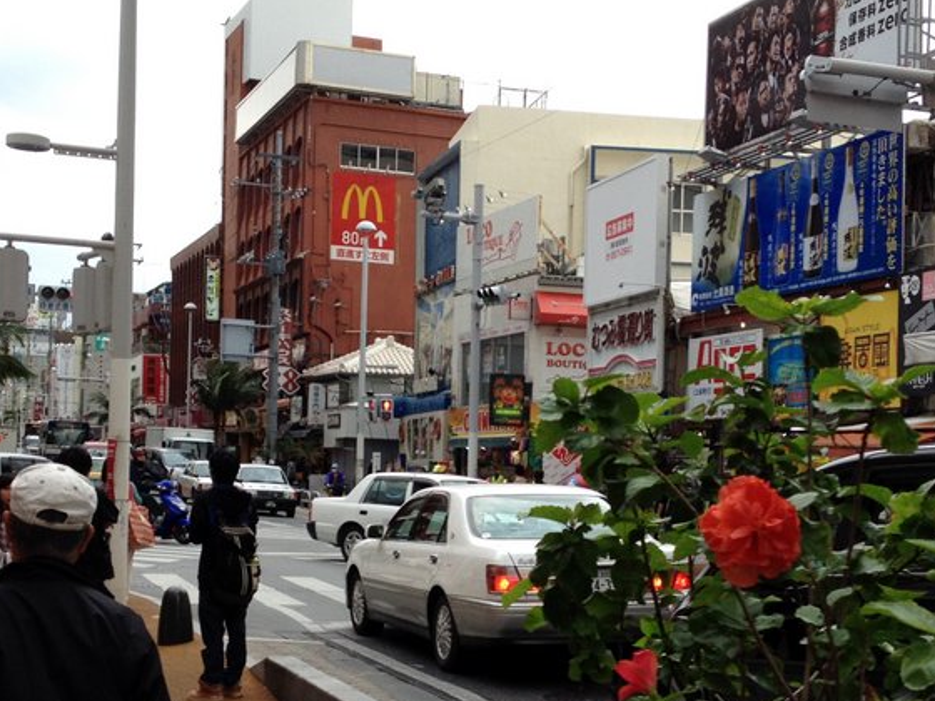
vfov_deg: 22.9
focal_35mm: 64
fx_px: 1729
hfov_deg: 30.3
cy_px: 446
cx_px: 491
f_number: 2.4
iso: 50
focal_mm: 4.28
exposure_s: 1/319
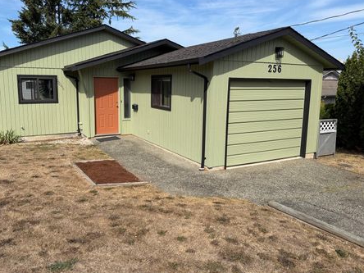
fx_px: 284
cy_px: 123
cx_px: 160
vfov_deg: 51.3
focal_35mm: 27
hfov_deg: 65.1
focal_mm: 6.76
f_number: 1.78
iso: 80
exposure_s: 1/5319
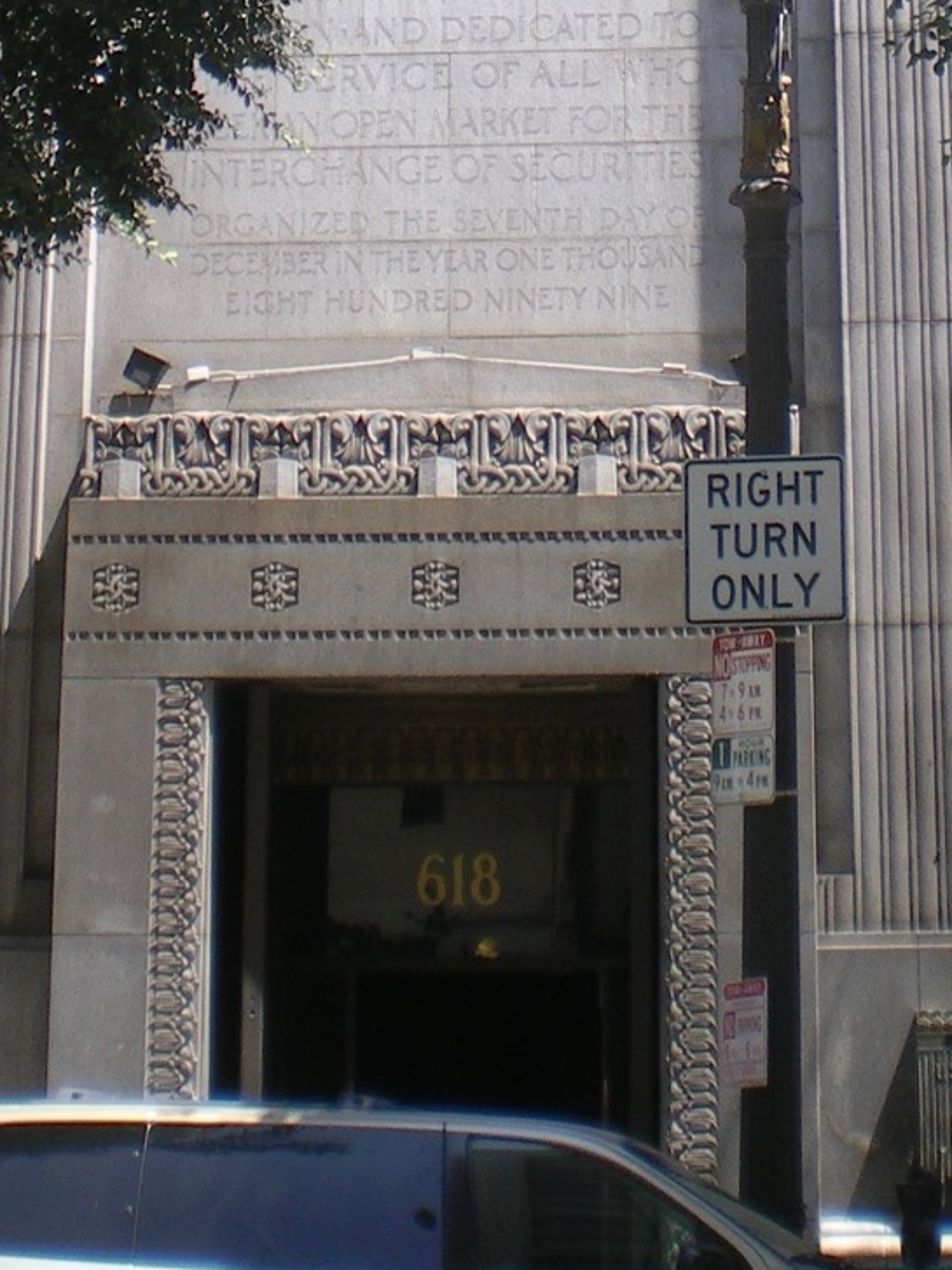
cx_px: 641
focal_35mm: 99
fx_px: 3631
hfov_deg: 14.9
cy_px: -405
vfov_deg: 18.4
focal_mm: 6.3
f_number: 4.6
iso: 50
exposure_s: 1/100
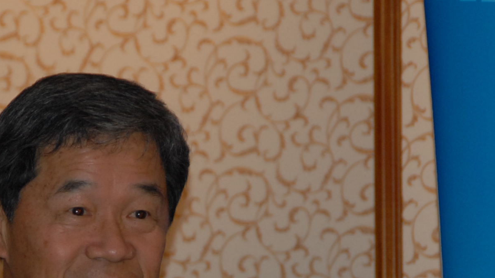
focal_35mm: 428
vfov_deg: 2.8
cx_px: 141
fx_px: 5618
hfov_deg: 5.0
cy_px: 326
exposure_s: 1/60
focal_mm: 112
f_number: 5.3
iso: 400
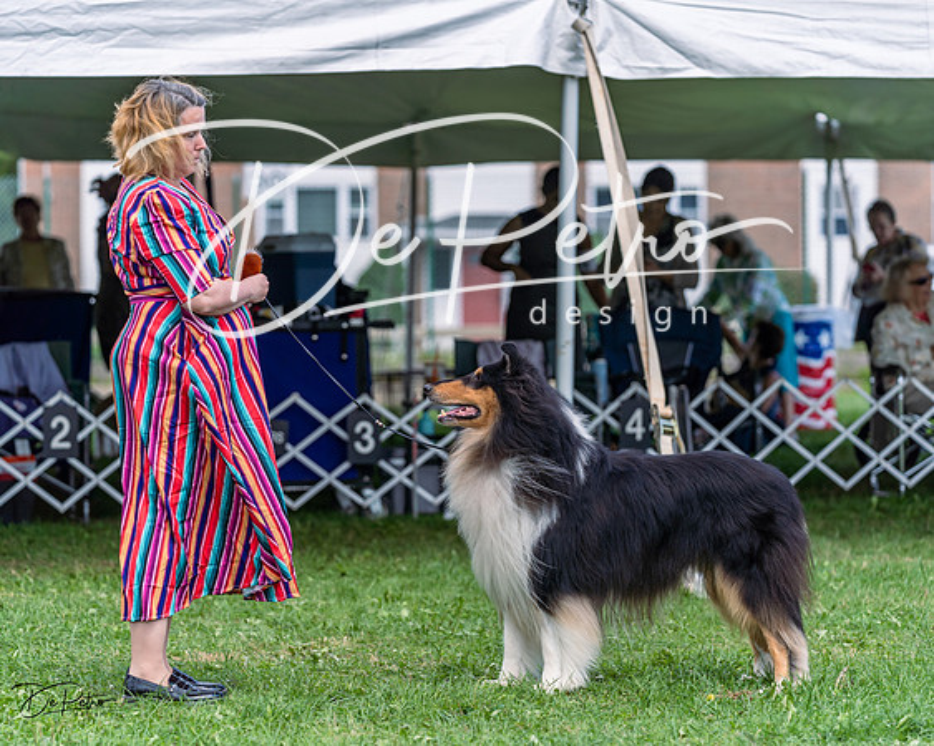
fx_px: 3890
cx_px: 467
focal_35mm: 141
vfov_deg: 11.0
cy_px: 373
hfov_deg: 13.7
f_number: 3.5
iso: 100
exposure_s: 1/1000
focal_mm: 125
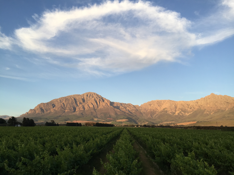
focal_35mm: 29
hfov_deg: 61.7
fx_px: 196
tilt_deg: +12.5
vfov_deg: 48.2
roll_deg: -1.1
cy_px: 88
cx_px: 117
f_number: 2.2
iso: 32
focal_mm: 4.15
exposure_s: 1/416
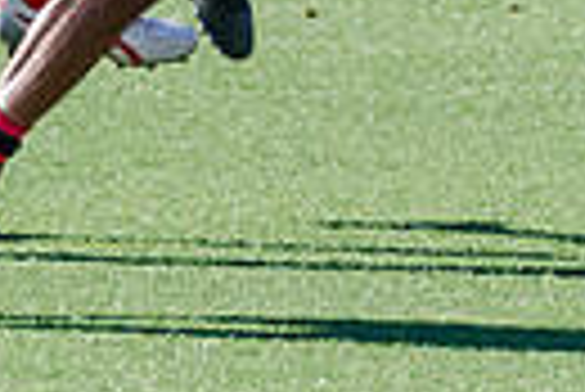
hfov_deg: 1.3
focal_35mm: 1585
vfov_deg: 0.9
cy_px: -699
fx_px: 25785
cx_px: 139
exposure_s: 1/1600
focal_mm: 250
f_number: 6.3
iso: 800
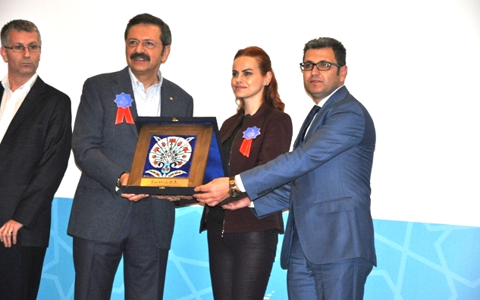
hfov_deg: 19.3
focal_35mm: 108
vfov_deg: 12.1
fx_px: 1413
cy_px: 151
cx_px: 242
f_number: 4.5
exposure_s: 1/60
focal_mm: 70
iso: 800
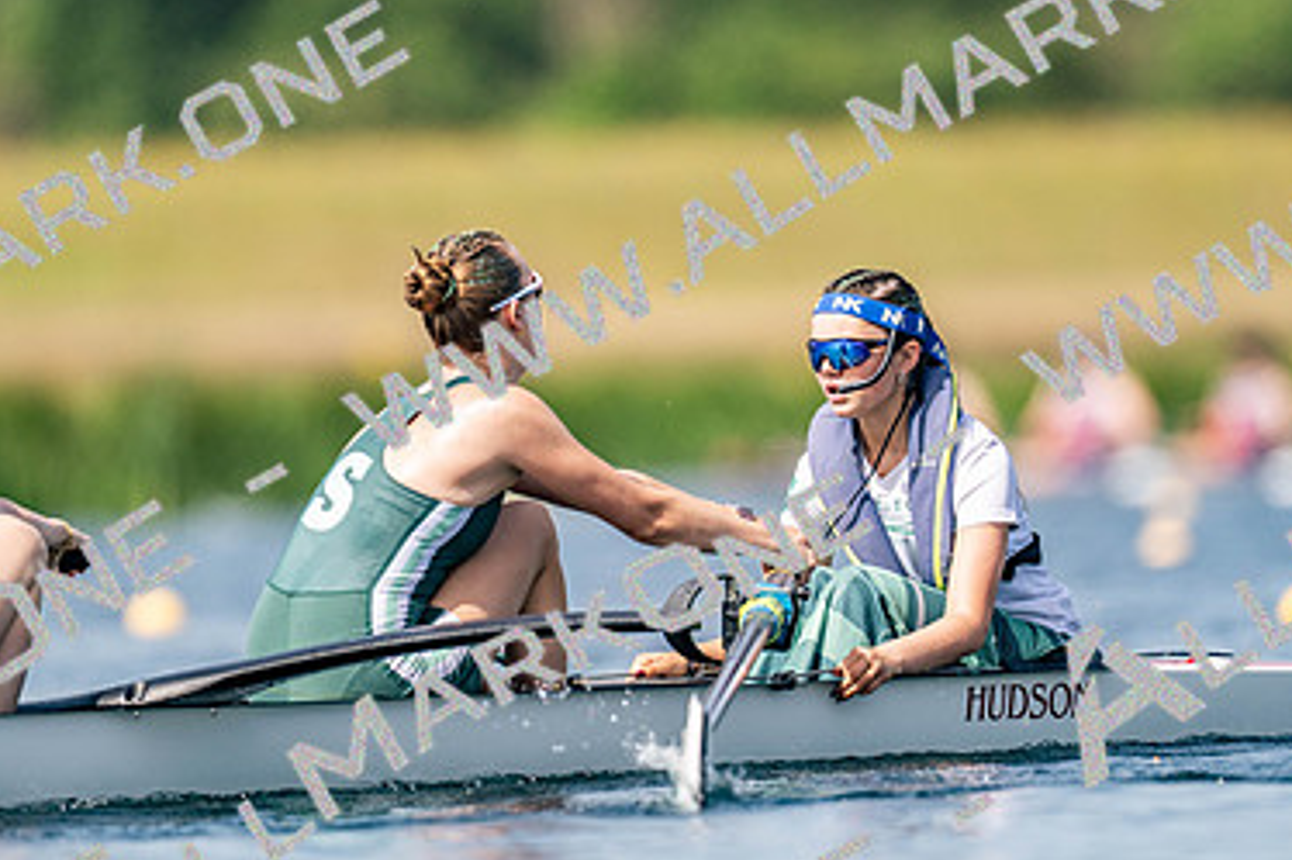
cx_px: 770
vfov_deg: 1.5
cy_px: 461
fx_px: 33396
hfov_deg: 2.2
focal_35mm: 931
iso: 160
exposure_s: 1/2500
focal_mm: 600
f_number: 4
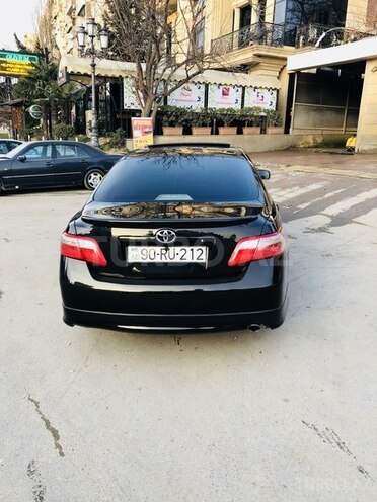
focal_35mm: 28
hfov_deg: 49.7
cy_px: 251
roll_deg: -1.9
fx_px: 407
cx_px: 188
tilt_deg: -14.1
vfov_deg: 63.4
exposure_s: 1/100
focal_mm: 4
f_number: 1.8
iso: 32
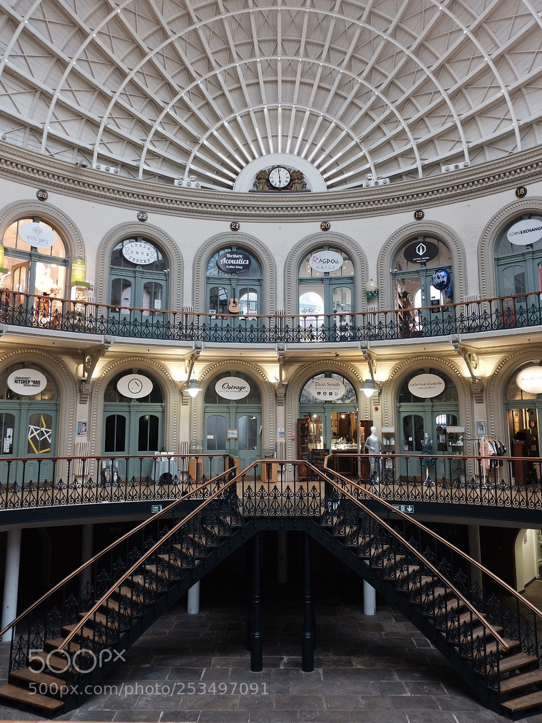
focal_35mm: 30
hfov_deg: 46.8
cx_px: 274
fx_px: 627
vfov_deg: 59.7
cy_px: 312
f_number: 4
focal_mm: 18
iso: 800
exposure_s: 1/40
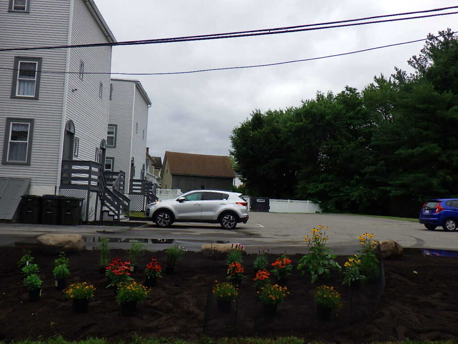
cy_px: 172
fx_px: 370
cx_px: 229
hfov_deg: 63.4
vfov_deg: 49.7
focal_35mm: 28
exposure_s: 1/200
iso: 125
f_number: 4.2
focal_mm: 5
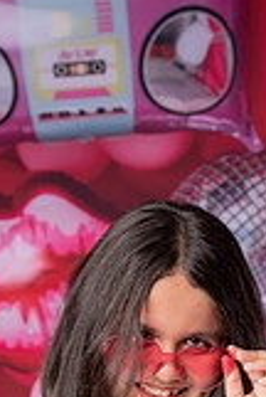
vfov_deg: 16.1
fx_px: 1324
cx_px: 185
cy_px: 528
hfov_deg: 11.5
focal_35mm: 120
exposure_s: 1/200
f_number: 4
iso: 125
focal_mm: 43
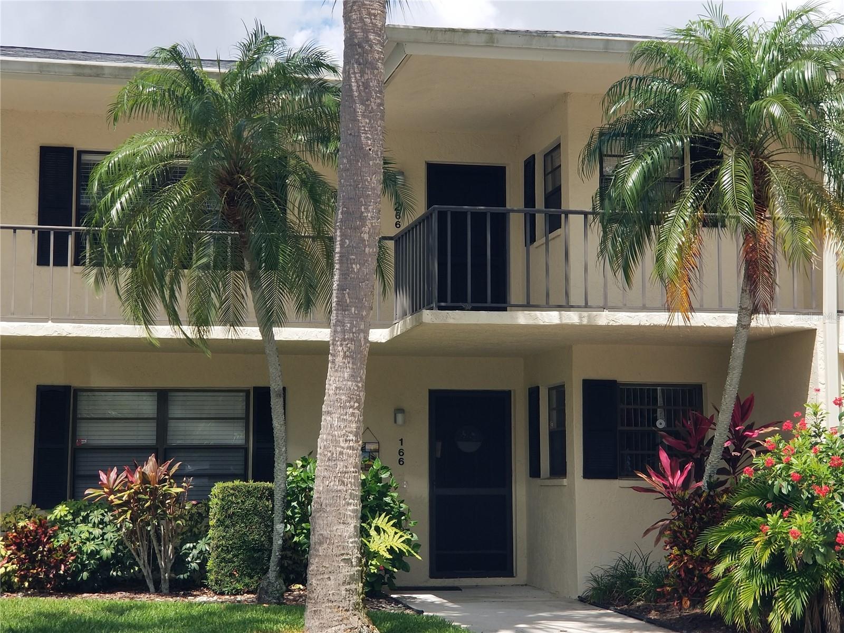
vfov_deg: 28.0
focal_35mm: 52
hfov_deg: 36.8
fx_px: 1268
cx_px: 422
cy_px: 316
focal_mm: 6
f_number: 2.4
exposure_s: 1/640
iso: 25
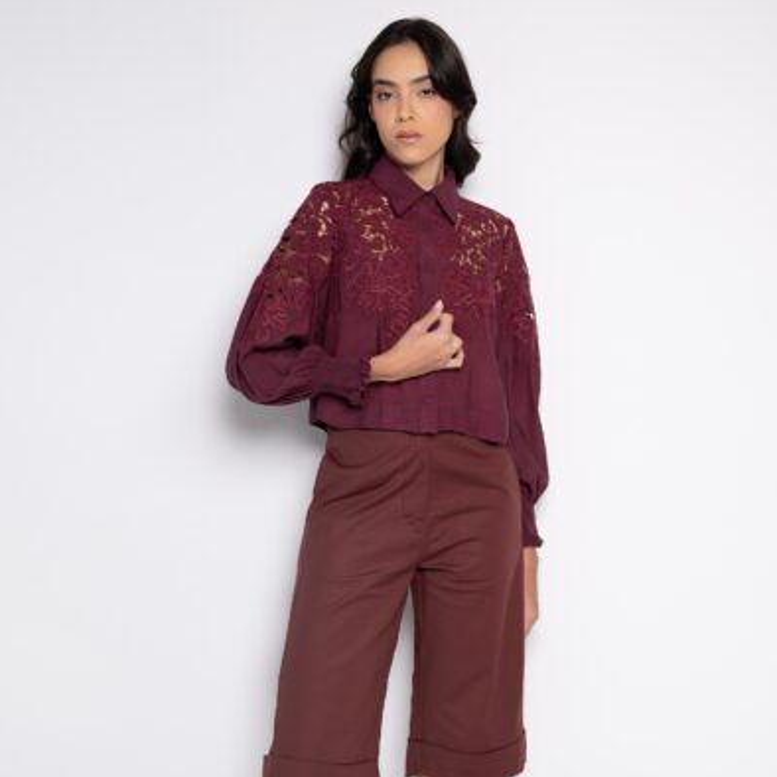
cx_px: 390
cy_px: 553
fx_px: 1448
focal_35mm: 57
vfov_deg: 29.7
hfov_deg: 30.0
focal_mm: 44
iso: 250
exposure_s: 1/125
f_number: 5
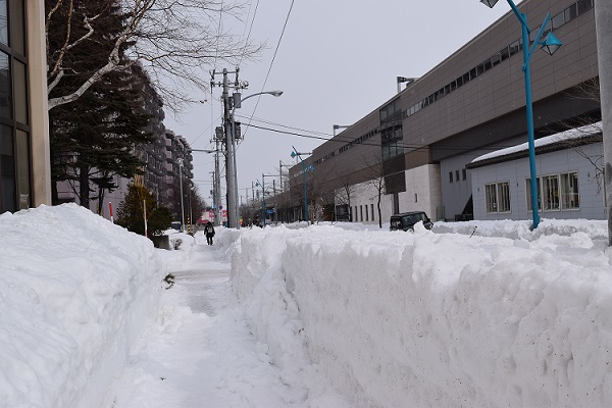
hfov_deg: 42.3
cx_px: 306
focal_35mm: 46
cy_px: 204
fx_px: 790
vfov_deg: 28.9
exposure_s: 1/500
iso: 200
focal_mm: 31
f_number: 11
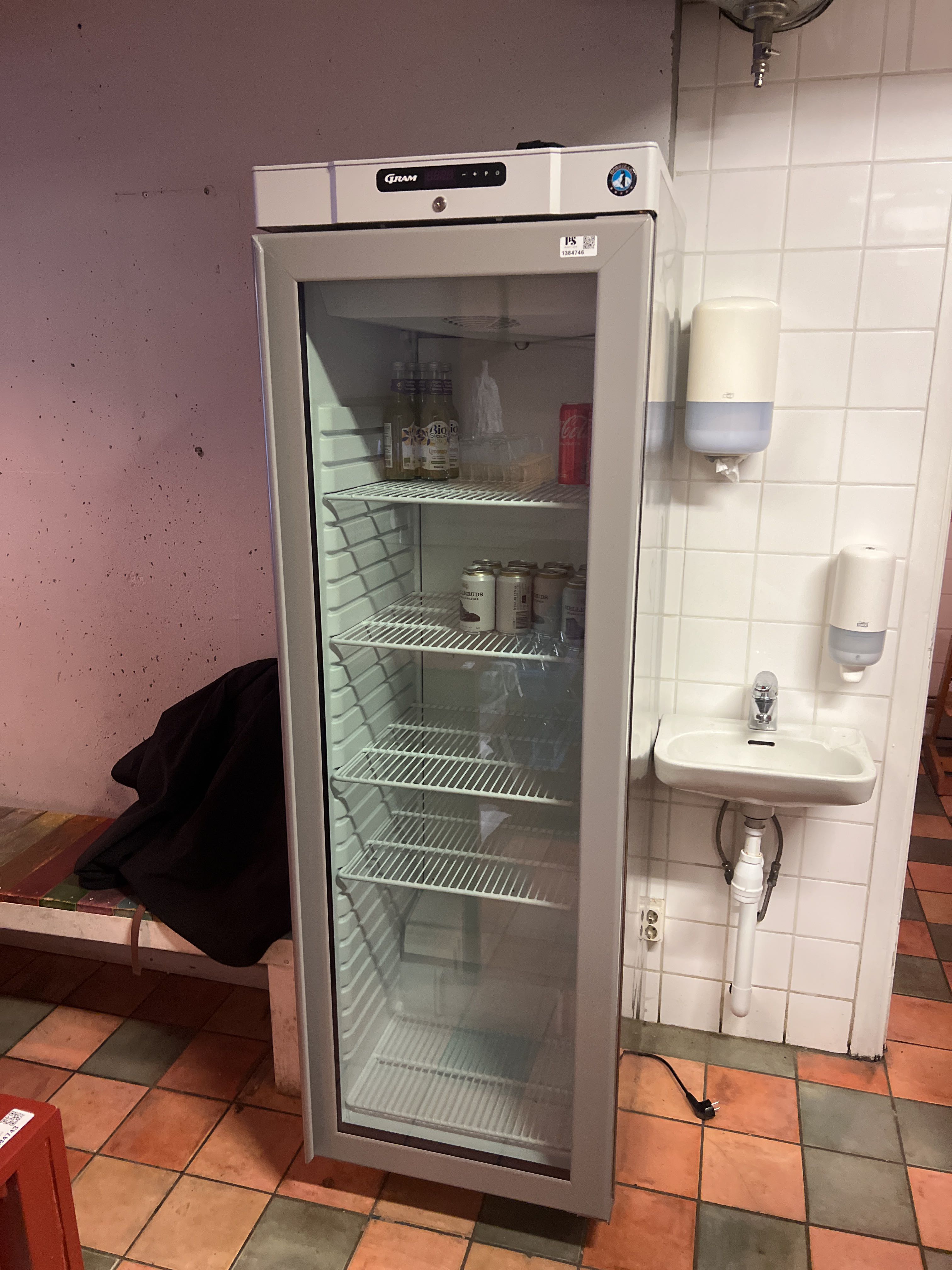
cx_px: 476
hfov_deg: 53.1
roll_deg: +1.1
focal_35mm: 26
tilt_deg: -14.1
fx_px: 953
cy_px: 635
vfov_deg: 67.3
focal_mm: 5.7
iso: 400
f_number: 1.5
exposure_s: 1/50
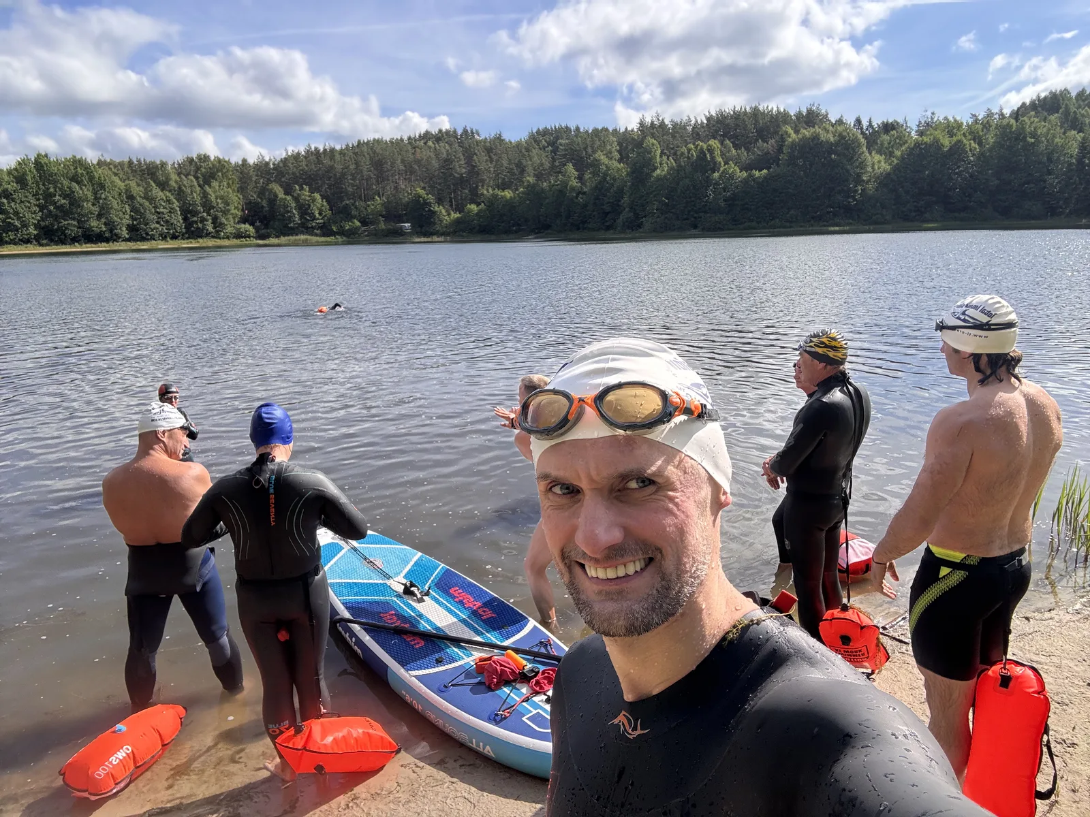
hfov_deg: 73.9
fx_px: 724
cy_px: 408
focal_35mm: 23
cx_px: 545
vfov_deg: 58.9
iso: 25
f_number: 1.9
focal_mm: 2.69
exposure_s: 1/675
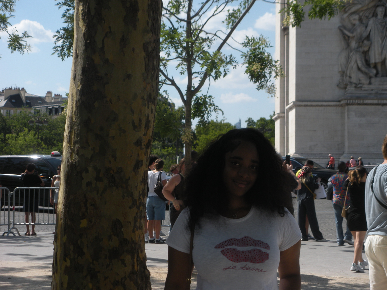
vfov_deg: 14.8
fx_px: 1118
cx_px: 194
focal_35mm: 100
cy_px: 145
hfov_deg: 19.6
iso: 64
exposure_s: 1/452
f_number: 5
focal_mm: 17.4
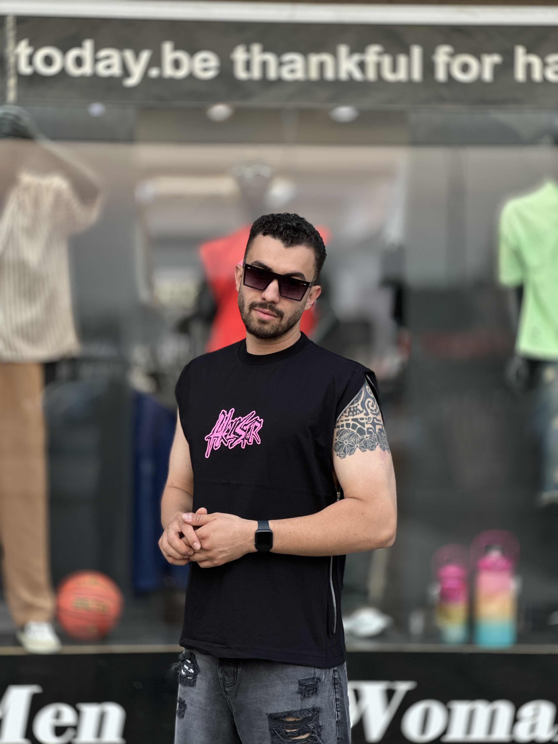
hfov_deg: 19.1
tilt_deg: +0.7
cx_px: 279
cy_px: 372
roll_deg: -1.1
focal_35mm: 77
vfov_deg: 25.3
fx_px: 1655
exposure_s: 1/100
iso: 100
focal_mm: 9
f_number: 2.8
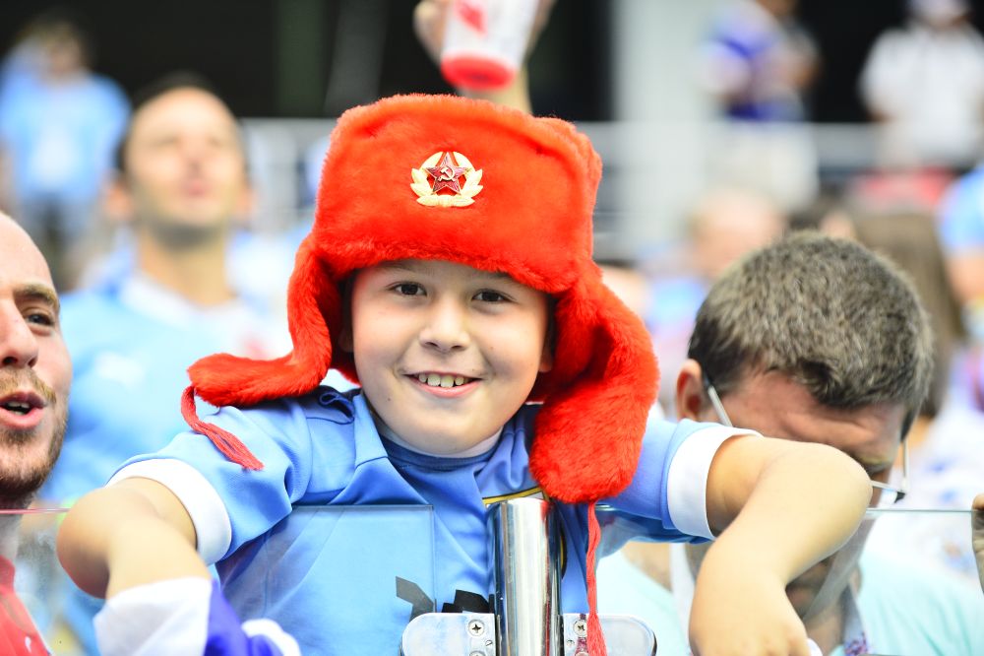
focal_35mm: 140
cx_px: 492
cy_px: 328
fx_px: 3825
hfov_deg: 14.7
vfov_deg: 9.8
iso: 1250
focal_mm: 140
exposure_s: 1/640
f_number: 5.6
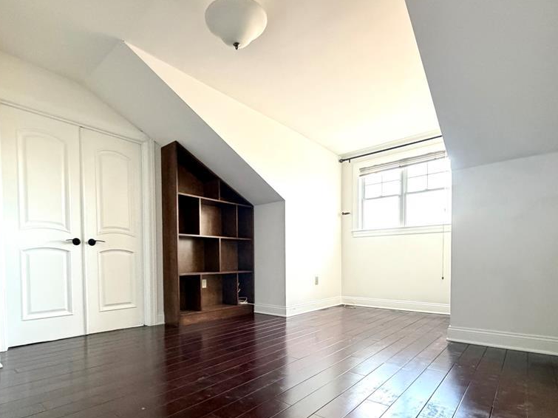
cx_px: 262
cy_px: 268
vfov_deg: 67.3
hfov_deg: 84.6
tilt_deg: -1.3
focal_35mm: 19
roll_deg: +0.5
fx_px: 306
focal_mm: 2.22
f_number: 2.2
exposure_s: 1/60
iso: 800
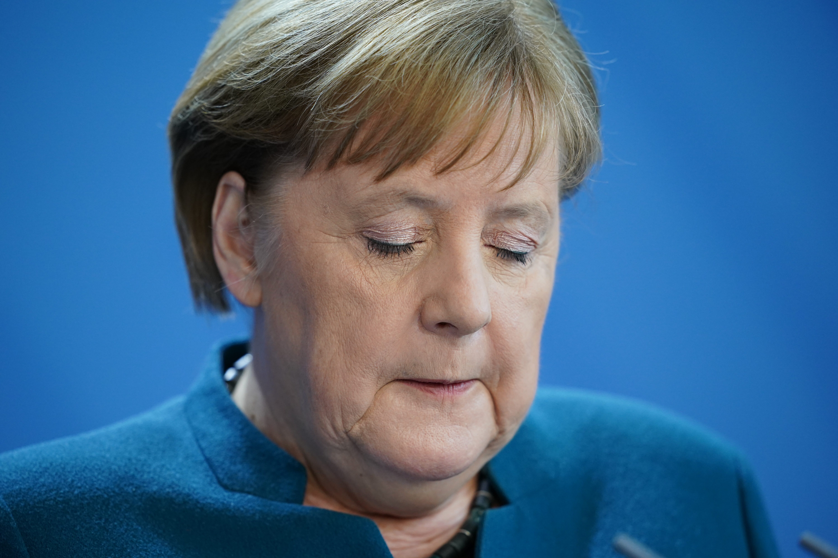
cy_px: 279
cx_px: 419
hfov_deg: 5.2
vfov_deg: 3.4
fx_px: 9310
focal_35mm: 400
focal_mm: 400
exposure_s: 1/640
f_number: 2.8
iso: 2000
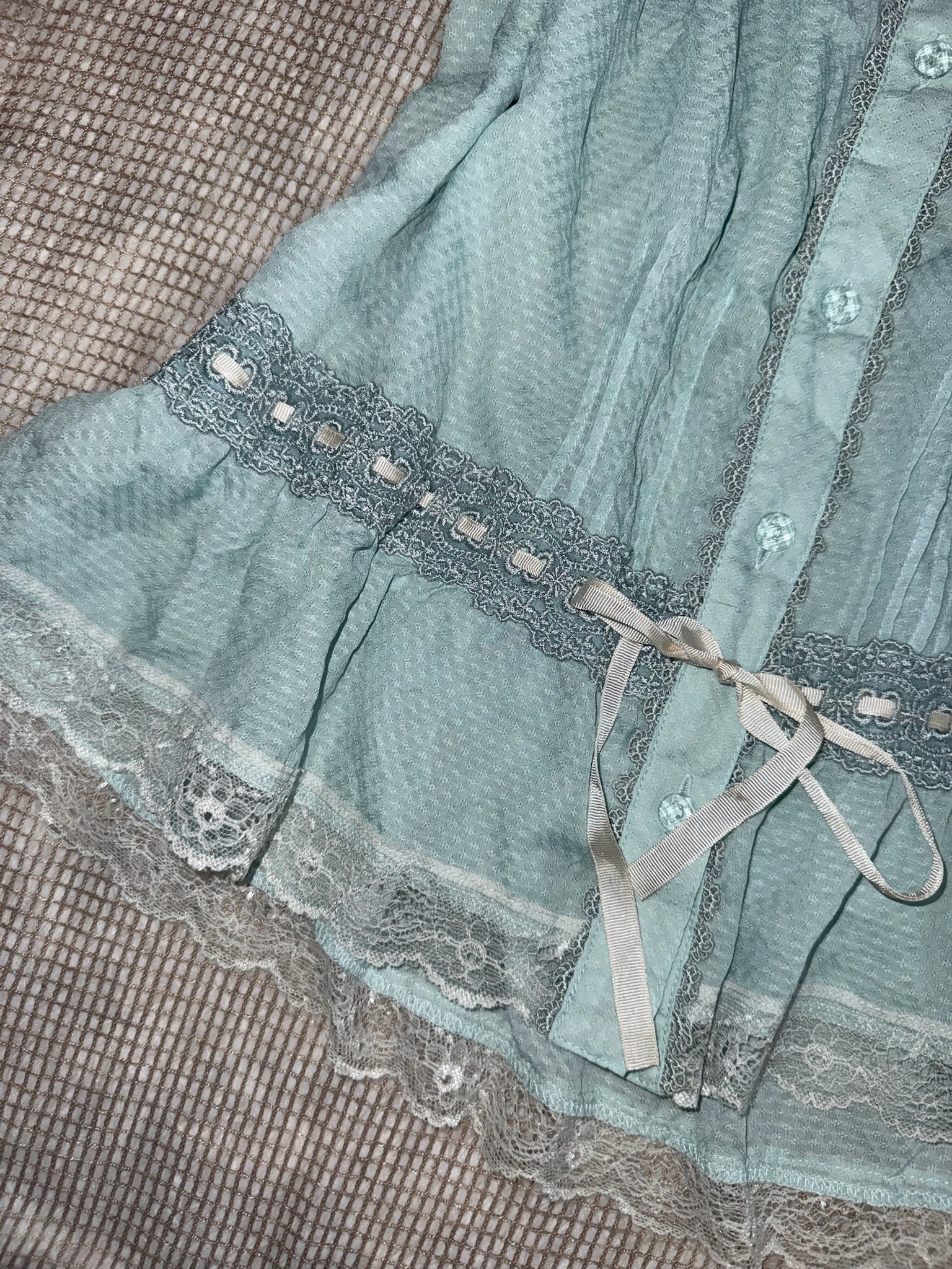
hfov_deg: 56.8
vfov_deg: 71.6
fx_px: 880
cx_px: 476
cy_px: 634
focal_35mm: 24
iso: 50
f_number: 1.78
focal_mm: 6.76
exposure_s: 1/82
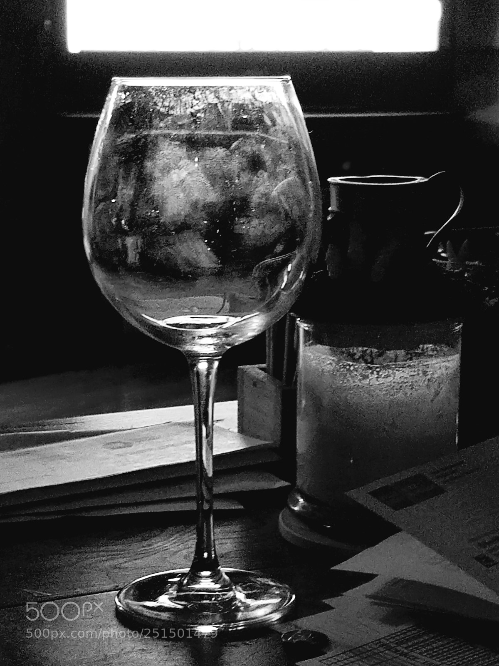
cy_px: 333
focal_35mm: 26
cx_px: 250
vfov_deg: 67.3
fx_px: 500
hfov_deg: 53.1
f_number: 1.7
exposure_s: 1/10
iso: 320
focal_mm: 4.2
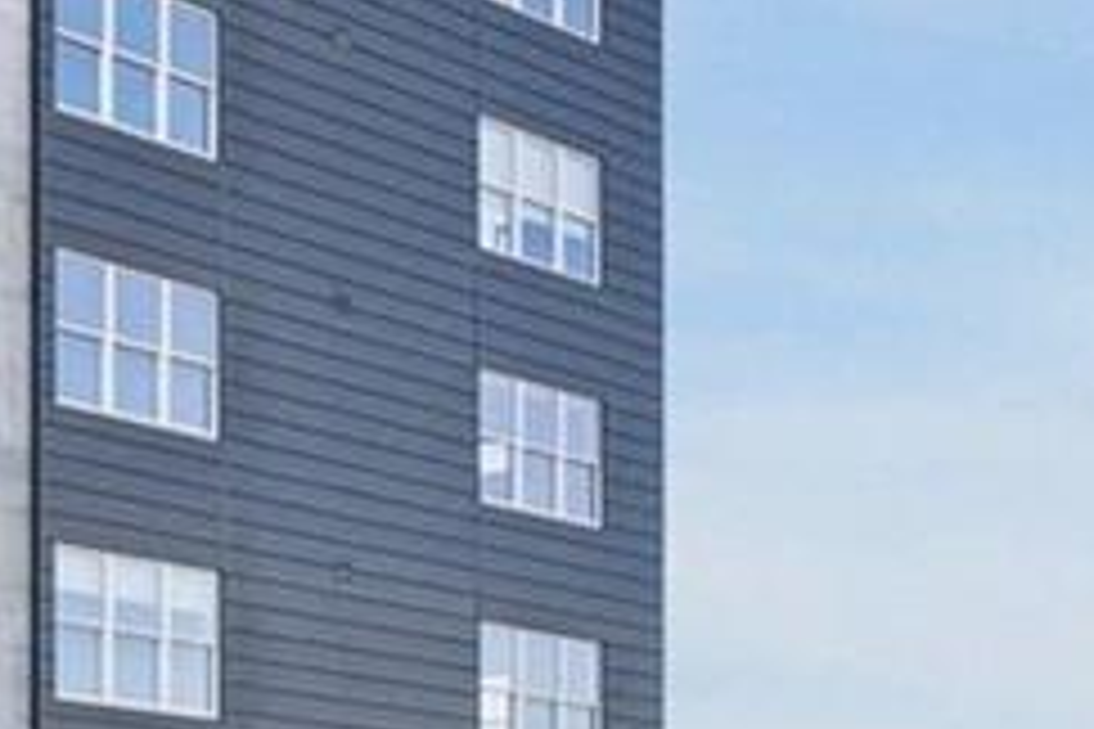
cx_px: 351
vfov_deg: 11.5
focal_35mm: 112
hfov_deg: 18.2
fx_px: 3403
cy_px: 1238
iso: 400
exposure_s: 1/250
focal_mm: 17
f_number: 8
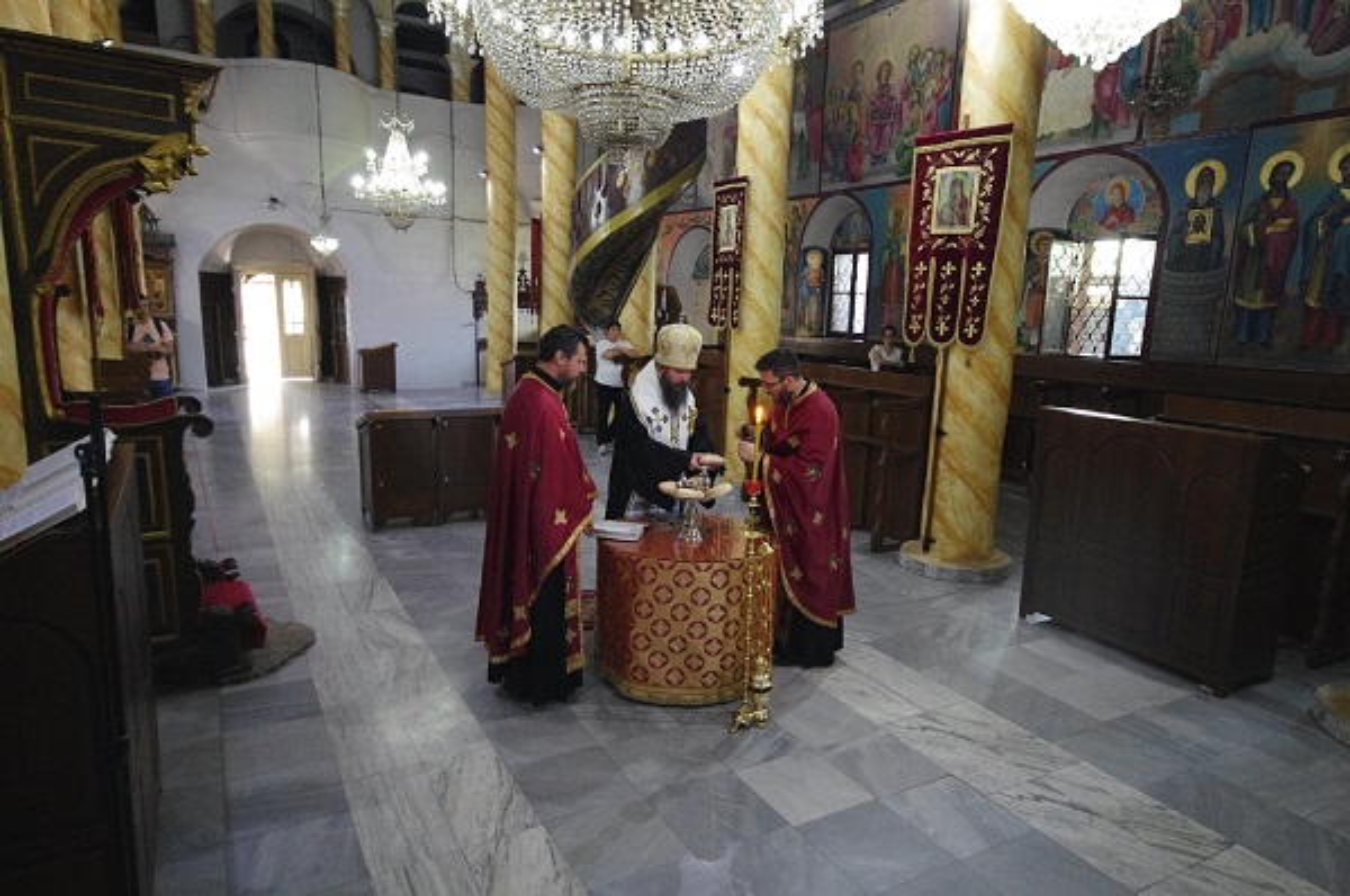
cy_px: 448
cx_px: 675
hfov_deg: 81.3
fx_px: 786
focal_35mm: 21
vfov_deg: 59.3
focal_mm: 14
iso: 3200
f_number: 4.5
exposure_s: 1/25
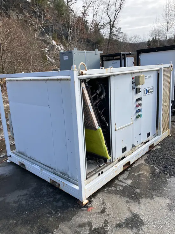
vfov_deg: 63.4
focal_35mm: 28
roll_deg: +3.4
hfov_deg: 49.8
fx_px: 189
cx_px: 88
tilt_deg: -15.6
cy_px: 117
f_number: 1.8
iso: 32
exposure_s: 1/665
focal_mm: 3.99
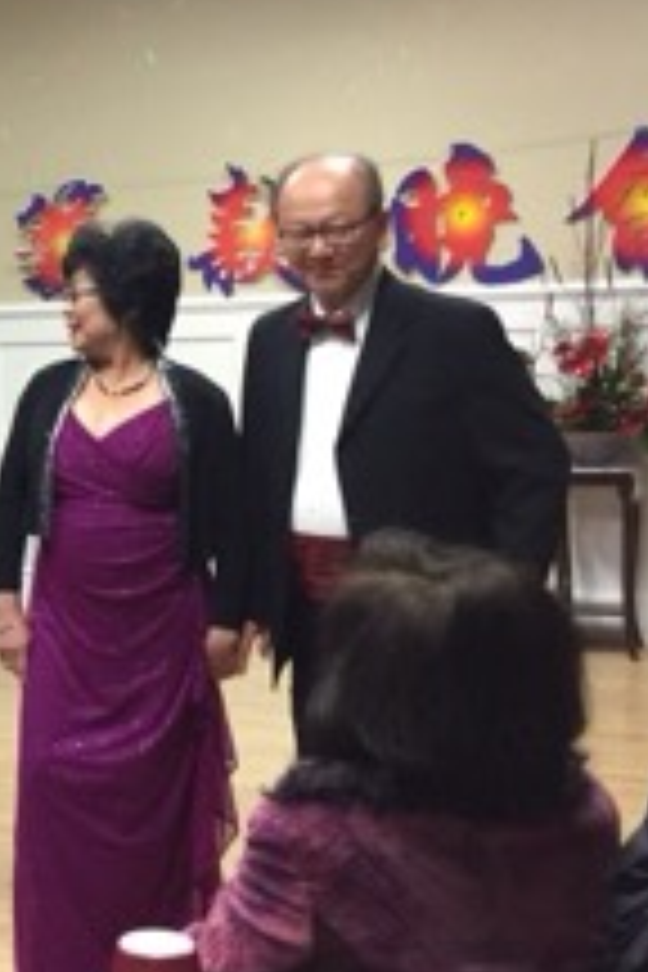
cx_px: -274
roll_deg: +0.3
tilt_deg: -1.4
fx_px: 1809
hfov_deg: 18.4
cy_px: 382
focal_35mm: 67
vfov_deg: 30.0
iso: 100
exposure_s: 1/15
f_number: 2.2
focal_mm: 4.15
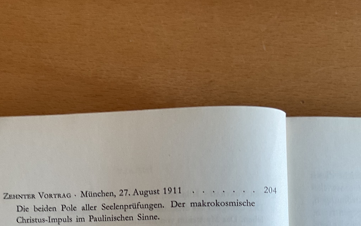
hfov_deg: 33.0
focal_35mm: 61
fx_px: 600
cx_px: 105
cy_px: 268
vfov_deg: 20.0
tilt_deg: -83.3
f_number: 1.8
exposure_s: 1/60
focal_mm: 3
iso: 80
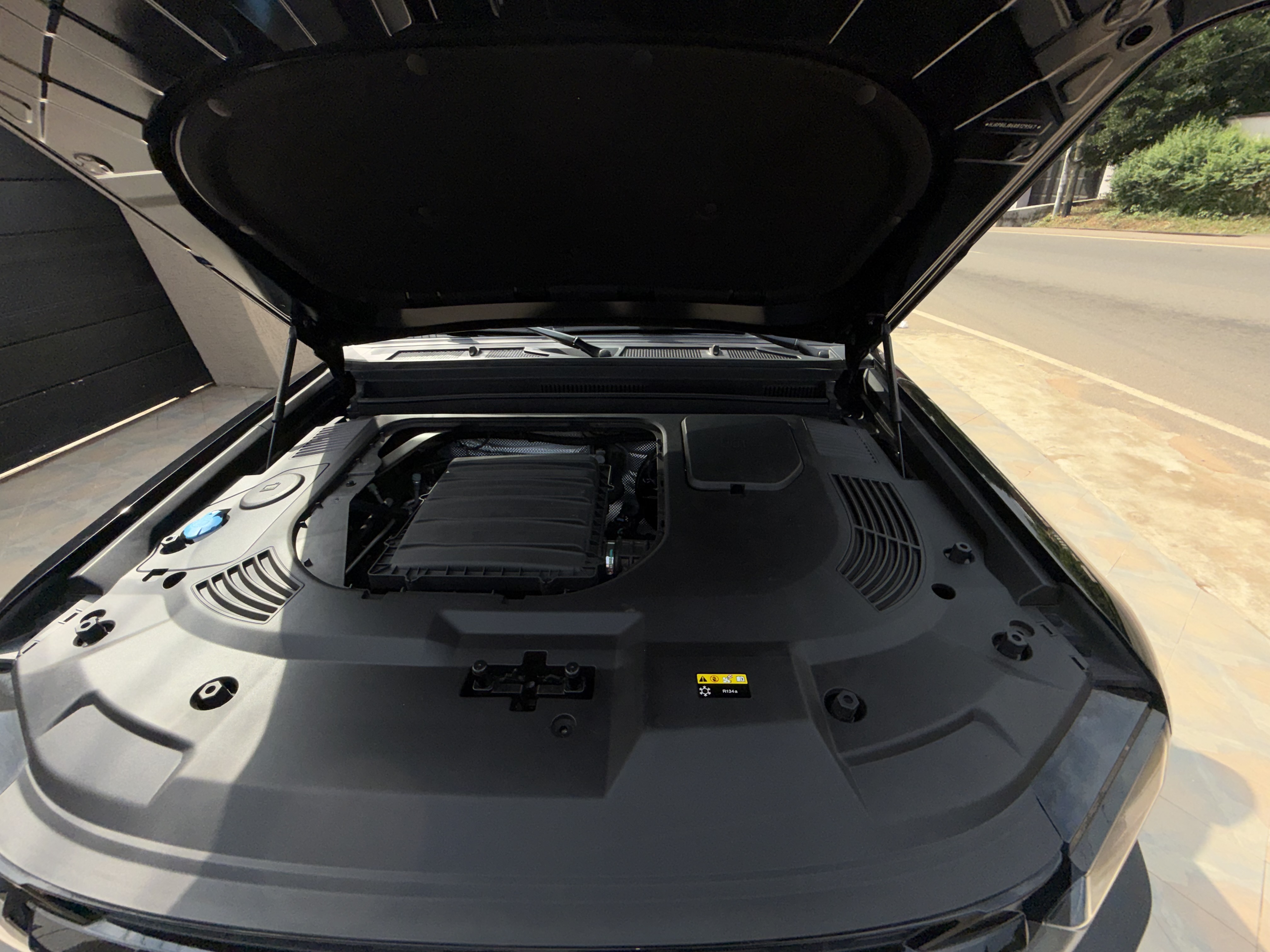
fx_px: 514
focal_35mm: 14
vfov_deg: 85.7
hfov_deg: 102.1
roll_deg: +7.5
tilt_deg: -29.4
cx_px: 635
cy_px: 476
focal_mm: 2.22
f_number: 2.2
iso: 16
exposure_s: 1/1050
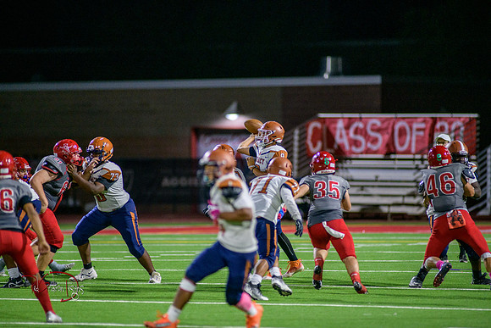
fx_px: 4092
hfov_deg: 6.9
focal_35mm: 300
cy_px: 164
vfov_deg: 4.6
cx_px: 246
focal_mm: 300
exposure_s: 1/800
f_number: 2.8
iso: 2500
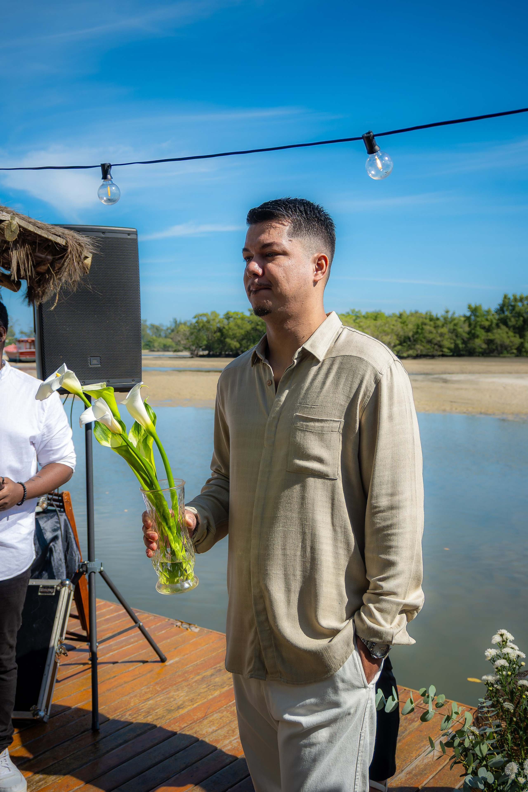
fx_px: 759
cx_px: 264
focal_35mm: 34
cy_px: 396
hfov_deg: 38.4
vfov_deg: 55.1
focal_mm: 23
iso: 160
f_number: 4.2
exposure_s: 1/1600
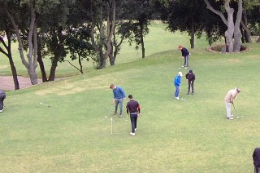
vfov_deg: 17.1
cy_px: 7
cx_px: 168
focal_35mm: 78
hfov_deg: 25.9
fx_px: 562
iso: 200
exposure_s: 1/160
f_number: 6.3
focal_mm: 26
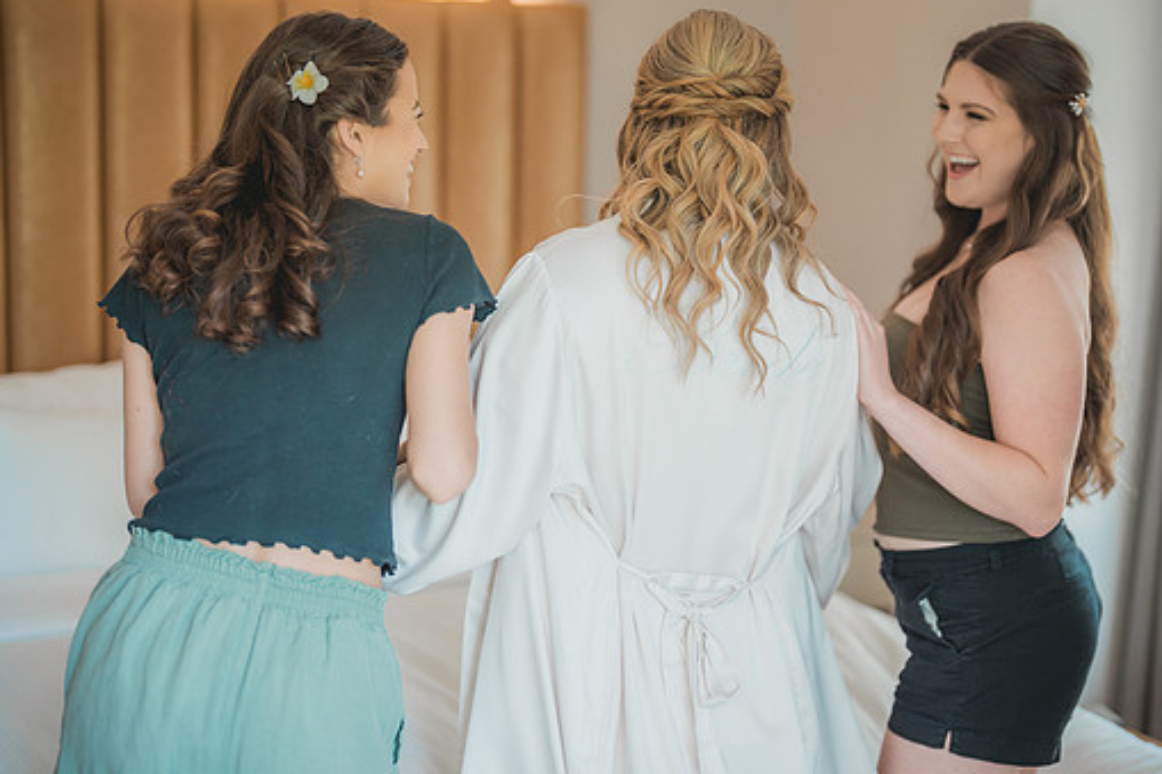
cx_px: 644
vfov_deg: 23.7
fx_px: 1839
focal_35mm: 57
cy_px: 339
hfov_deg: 35.0
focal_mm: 50
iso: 400
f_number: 1.2
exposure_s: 1/400
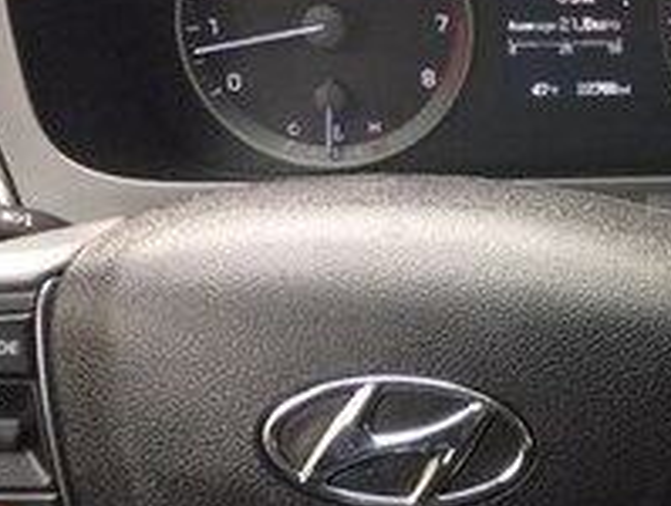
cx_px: 991
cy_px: 245
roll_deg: -4.4
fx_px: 1864
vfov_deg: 15.5
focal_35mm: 96
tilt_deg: -25.8
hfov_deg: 18.3
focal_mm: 4.15
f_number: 2.2
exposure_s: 1/33
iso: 64
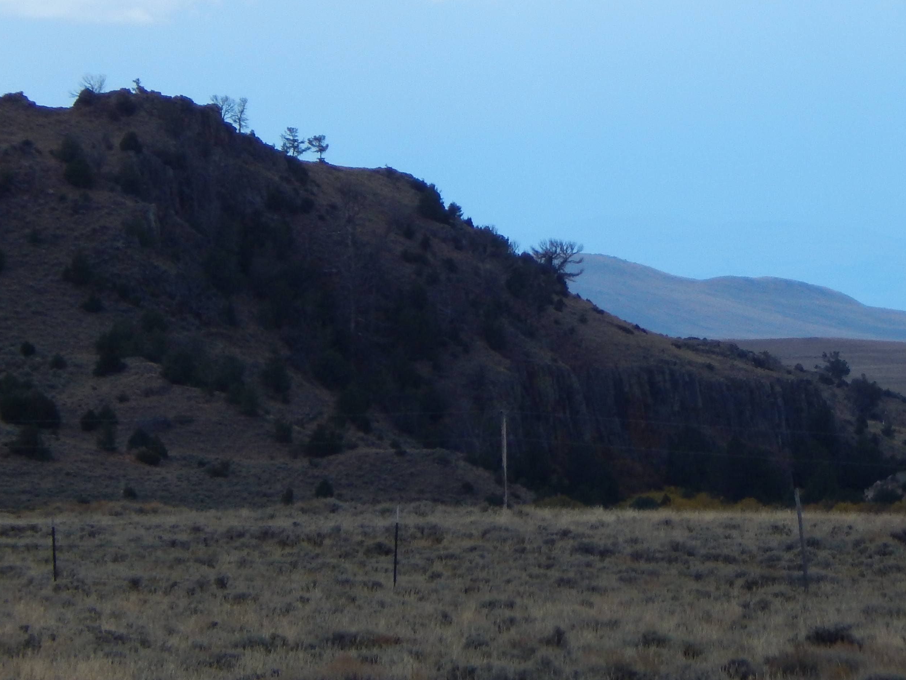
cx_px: 764
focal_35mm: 516
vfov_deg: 2.9
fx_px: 13505
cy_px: 80
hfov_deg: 3.8
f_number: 5.7
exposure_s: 1/640
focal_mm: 50.1
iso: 125
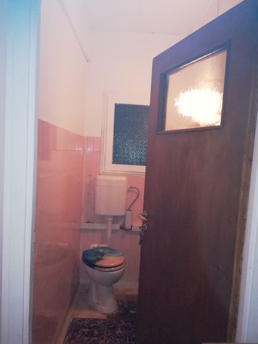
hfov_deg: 51.4
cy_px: 172
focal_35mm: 27
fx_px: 268
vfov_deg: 65.3
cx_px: 129
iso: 400
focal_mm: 3.81
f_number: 2.2
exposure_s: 1/33.3
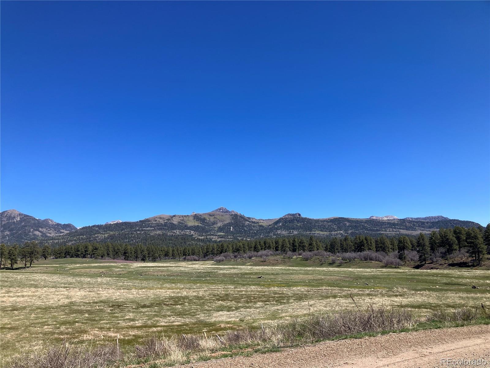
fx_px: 396
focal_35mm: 28
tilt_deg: +9.9
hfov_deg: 63.4
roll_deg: -2.1
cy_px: 184
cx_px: 245
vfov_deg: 49.7
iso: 32
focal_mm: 3.99
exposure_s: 1/1715
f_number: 1.8
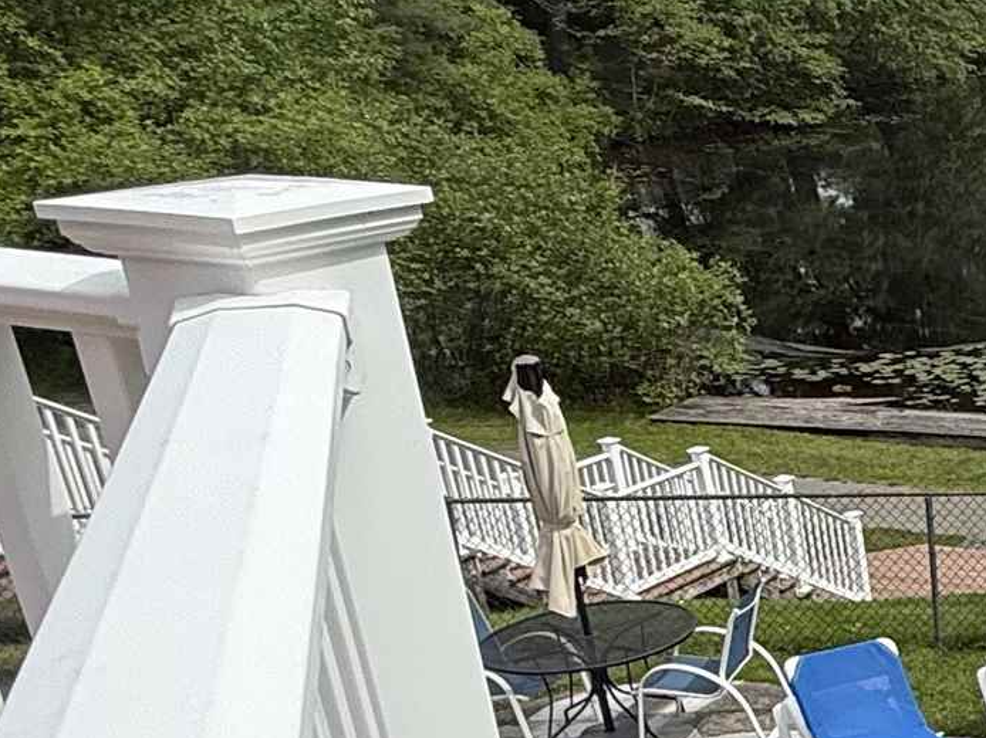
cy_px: 599
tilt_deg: -20.8
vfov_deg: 23.3
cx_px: 1766
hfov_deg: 21.2
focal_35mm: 62
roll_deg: -2.3
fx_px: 1765
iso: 50
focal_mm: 2.22
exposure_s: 1/1145
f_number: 2.2
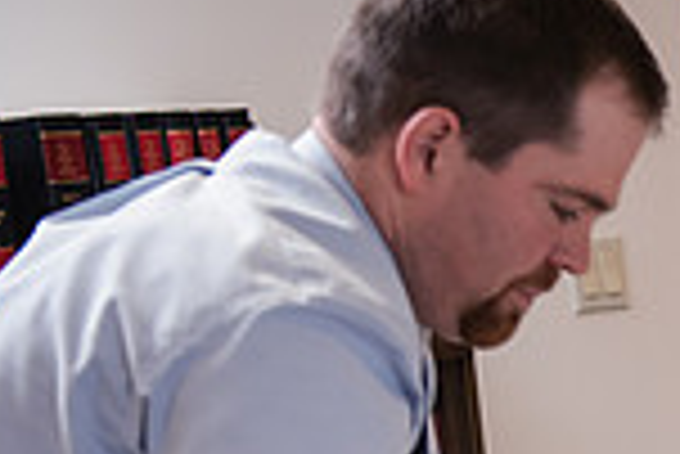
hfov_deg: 11.0
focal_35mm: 173
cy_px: 618
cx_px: 1243
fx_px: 3271
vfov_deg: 7.8
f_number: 3.2
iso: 800
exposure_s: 1/160
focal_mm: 45
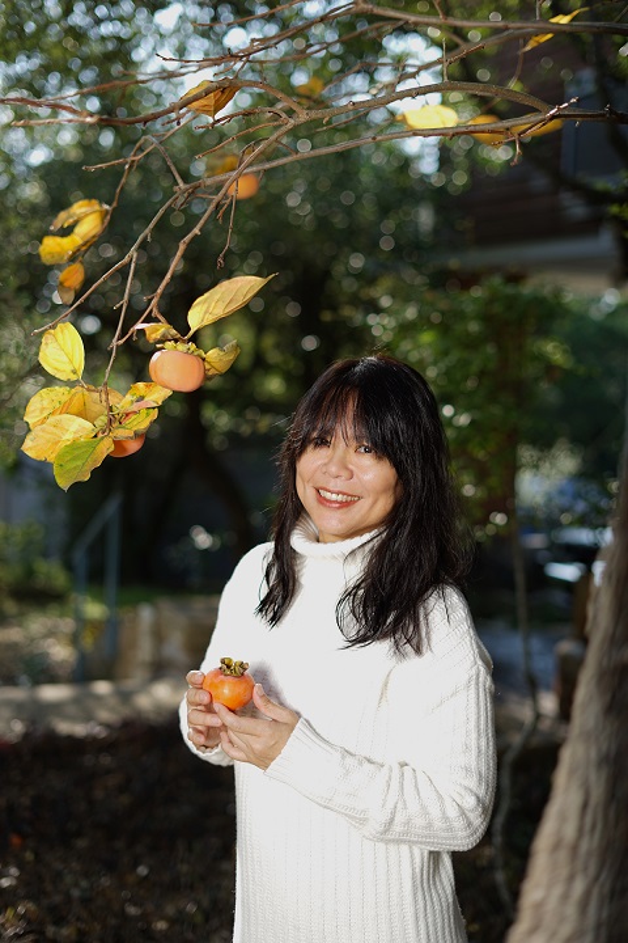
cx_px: 314
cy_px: 472
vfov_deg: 39.6
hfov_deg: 27.0
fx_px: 1308
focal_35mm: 50
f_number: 2.2
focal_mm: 50
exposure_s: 1/250
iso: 50
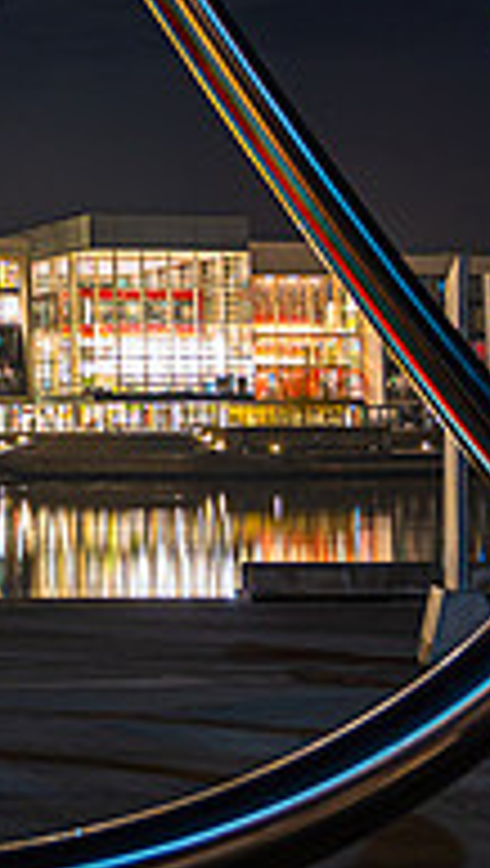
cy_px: 65
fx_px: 2280
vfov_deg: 21.0
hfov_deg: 11.8
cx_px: -189
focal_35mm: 99
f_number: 2.8
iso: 100
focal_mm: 30
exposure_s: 6
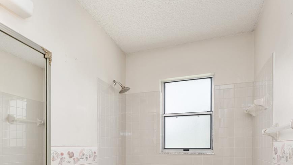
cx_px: 119
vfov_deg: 40.0
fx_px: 210
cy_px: 146
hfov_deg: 69.2
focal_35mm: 27
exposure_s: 1/6
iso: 320
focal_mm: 14
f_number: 8
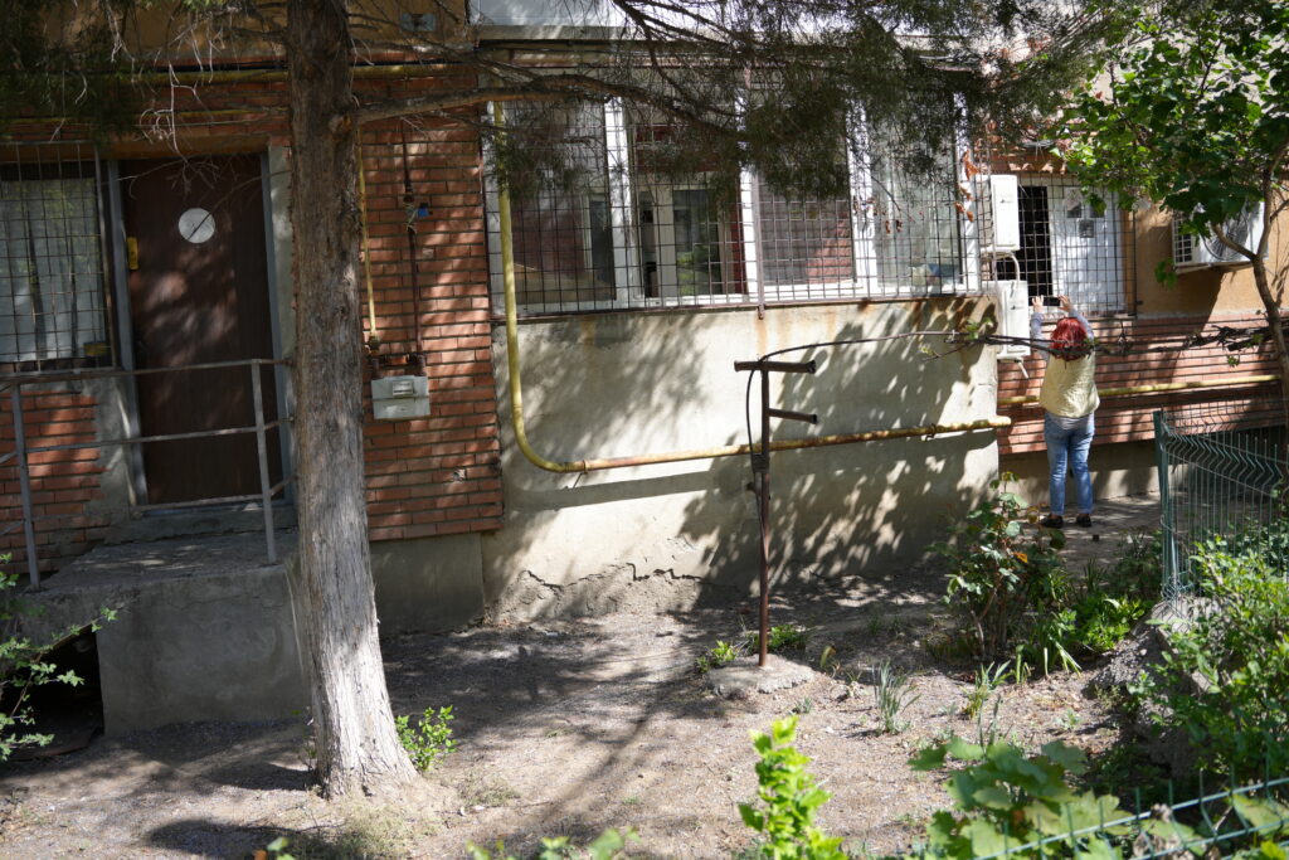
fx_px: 1003
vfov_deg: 46.4
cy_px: 430
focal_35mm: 28
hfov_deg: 65.5
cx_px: 644
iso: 100
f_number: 3.2
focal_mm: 28
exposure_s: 1/500
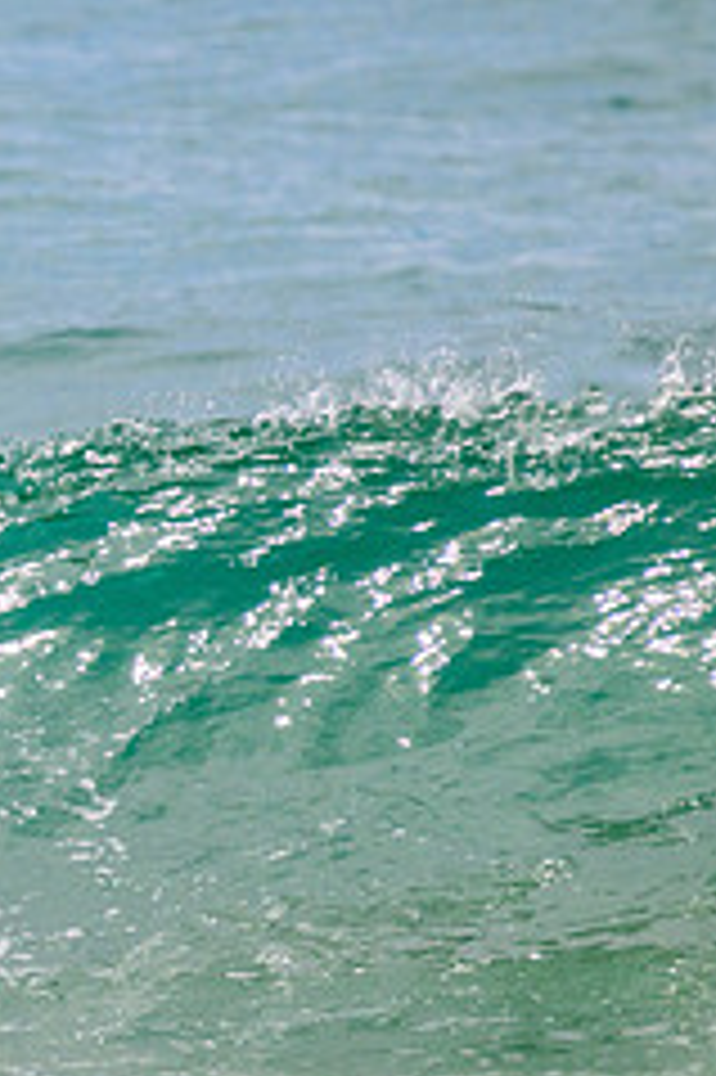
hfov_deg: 0.7
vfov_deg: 1.1
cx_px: -572
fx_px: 58076
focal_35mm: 1944
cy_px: 543
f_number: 11
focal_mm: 800
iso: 900
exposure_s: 1/2000
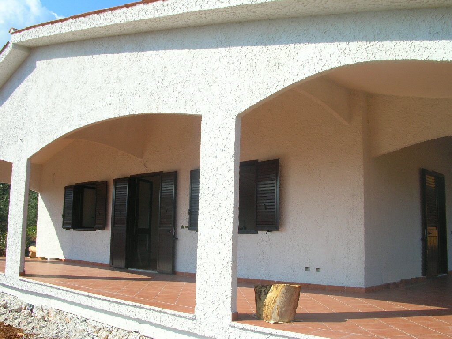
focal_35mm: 35
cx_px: 226
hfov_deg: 52.6
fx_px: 457
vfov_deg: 40.7
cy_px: 170
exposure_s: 1/235
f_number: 5.6
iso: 50
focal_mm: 5.8
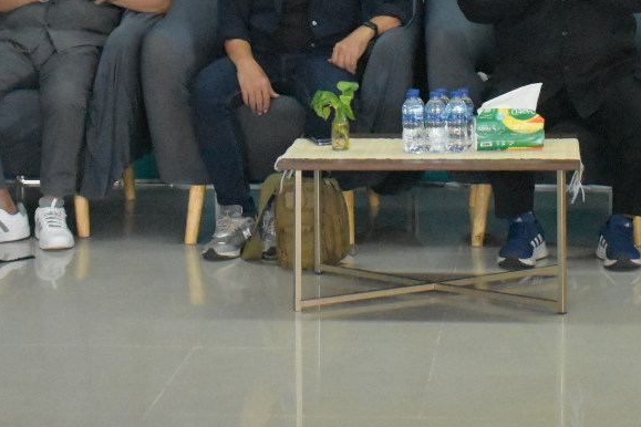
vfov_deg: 11.8
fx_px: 2019
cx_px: 441
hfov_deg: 18.0
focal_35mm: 113
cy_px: -126
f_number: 5
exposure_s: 1/400
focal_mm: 27
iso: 8000
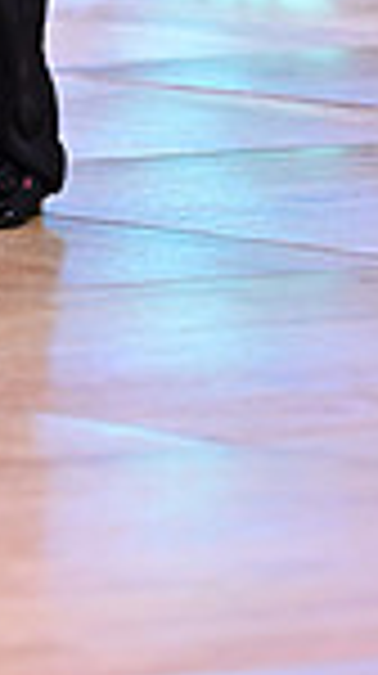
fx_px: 9440
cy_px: -364
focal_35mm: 528
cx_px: -284
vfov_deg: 4.1
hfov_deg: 2.3
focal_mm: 130
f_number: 2.8
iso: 1600
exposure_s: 1/500
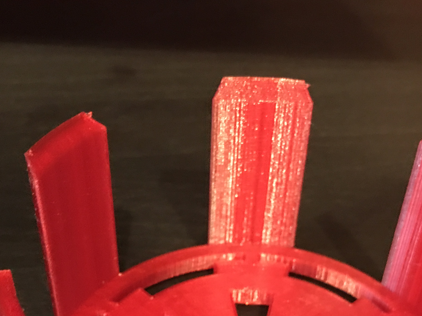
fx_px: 744
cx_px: 246
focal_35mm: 61
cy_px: 338
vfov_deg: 22.8
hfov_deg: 31.6
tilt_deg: -48.0
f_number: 1.8
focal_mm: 3.99
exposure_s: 1/4
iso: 80
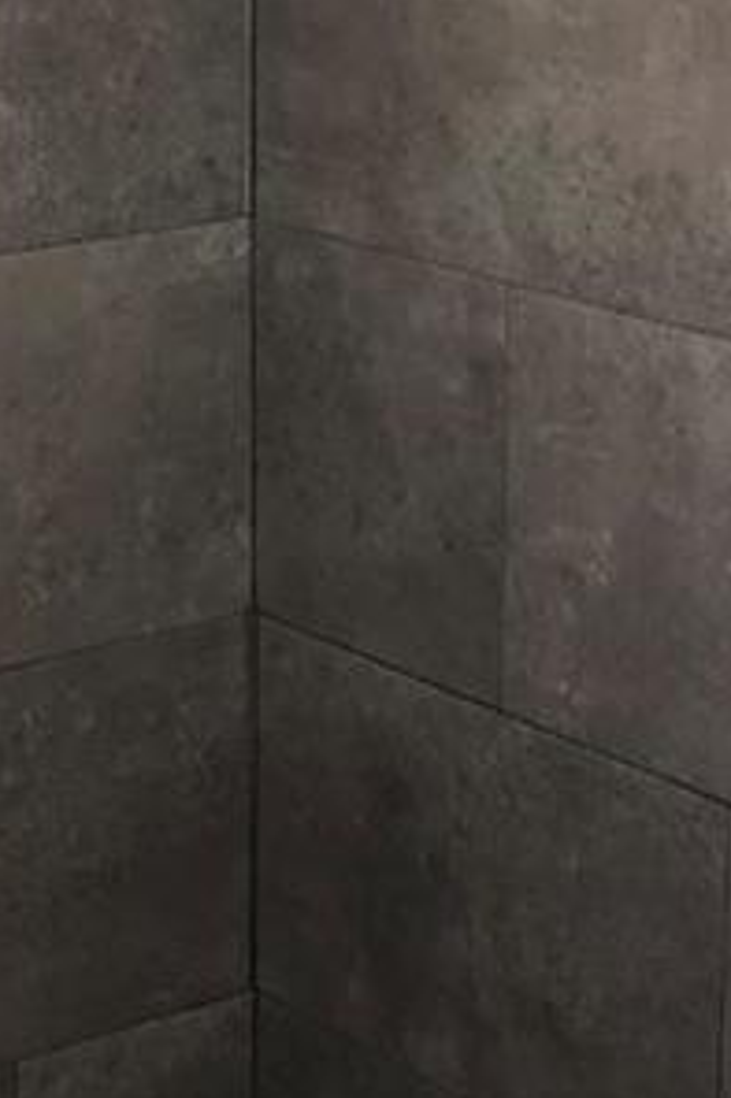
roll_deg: +0.1
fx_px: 3598
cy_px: 497
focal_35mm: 118
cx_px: 208
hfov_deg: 11.6
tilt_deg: -15.3
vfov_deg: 17.4
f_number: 1.8
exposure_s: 1/20
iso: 40
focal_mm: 4
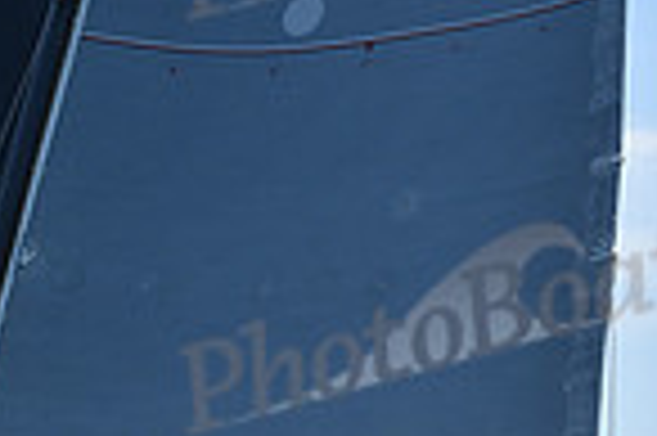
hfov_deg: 7.4
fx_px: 5086
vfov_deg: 4.9
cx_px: -50
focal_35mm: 279
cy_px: 614
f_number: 8
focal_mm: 70
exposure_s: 1/1000
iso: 250
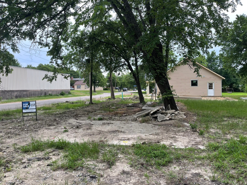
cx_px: 124
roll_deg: +0.8
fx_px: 178
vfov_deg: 54.9
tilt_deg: -2.3
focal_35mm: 25
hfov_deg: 69.4
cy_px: 92
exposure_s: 1/121
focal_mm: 5.1
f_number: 1.6
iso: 40
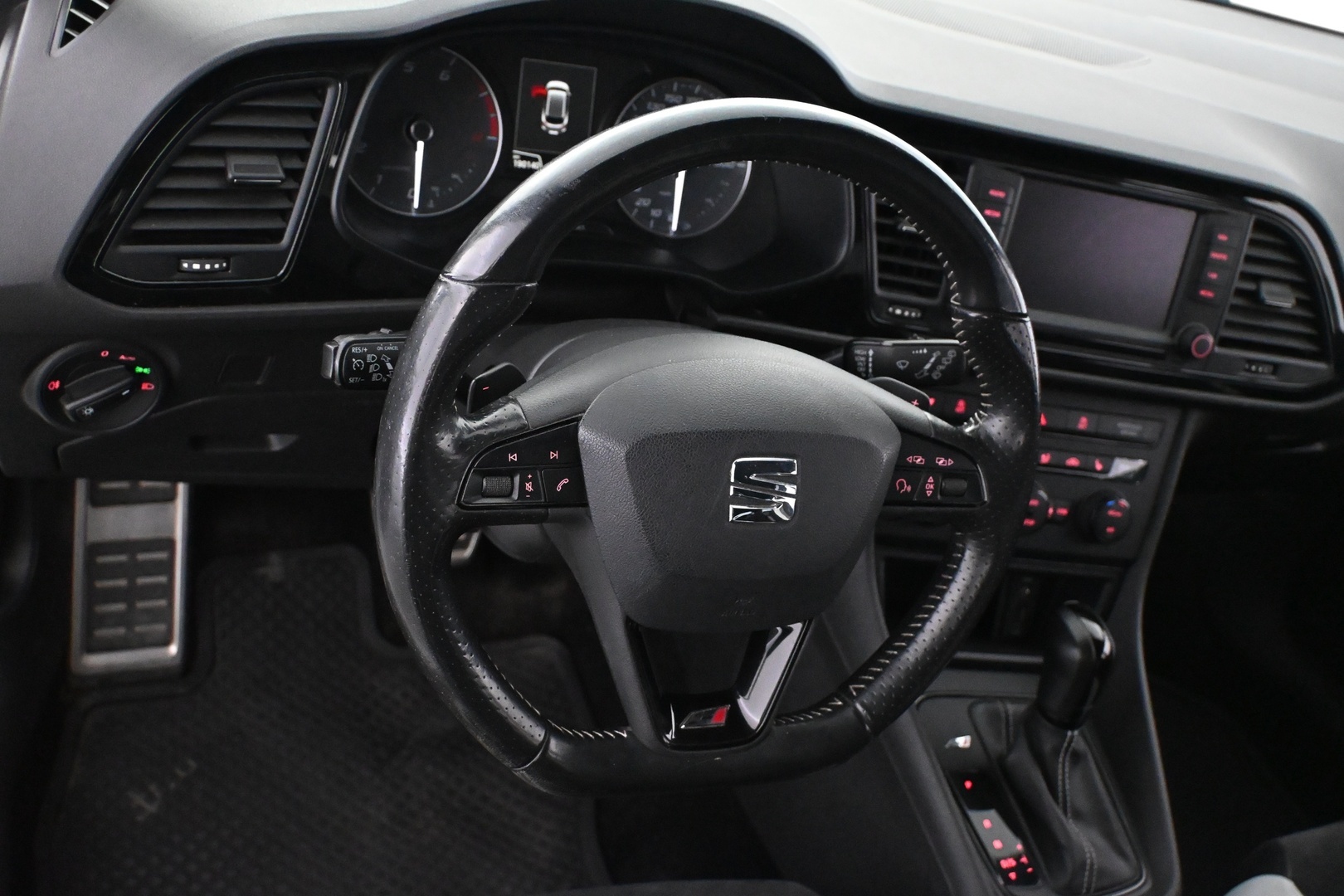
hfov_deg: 49.6
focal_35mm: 39
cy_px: 448
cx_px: 672
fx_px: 1456
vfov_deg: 34.2
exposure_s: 1/60
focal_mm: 26
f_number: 4.5
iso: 8000
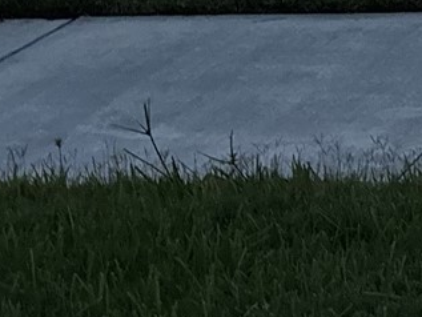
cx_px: 875
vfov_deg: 10.6
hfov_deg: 13.6
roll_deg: +0.7
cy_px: -432
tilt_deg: +1.1
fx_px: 1476
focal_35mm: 121
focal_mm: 6.76
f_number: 1.78
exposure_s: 1/30
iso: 1000
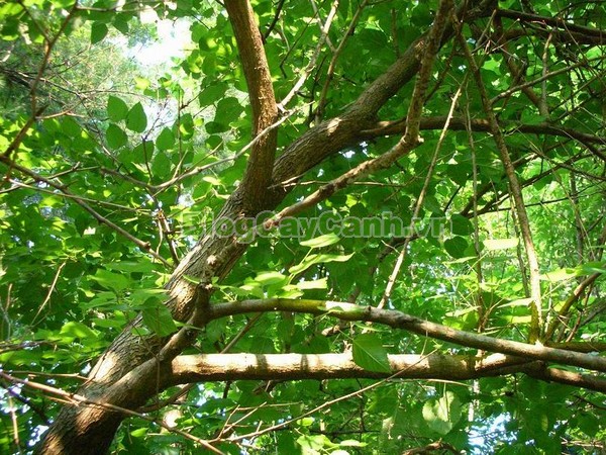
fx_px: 613
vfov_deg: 40.7
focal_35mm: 35
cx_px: 303
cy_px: 228
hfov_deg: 52.6
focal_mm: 5.8
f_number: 3
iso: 400
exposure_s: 1/94.7
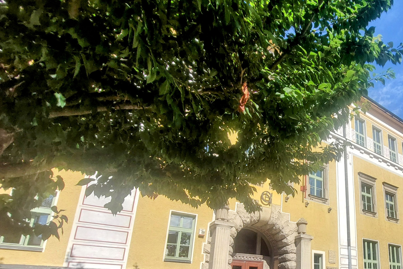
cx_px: 322
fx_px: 269
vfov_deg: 50.2
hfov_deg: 66.9
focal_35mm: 24
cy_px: 212
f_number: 2.2
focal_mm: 1.74
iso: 50
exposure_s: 1/1533
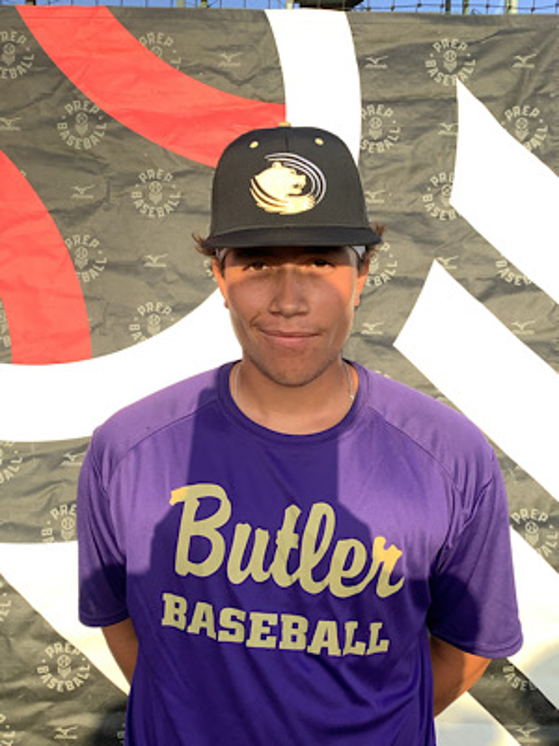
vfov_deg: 58.4
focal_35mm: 31
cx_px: 280
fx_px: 667
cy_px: 373
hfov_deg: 45.4
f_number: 2.4
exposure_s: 1/362
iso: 25
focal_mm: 3.3
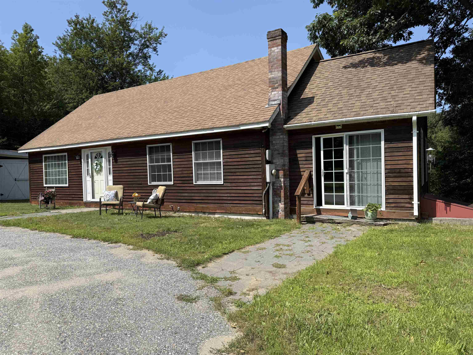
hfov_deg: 71.6
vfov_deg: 56.8
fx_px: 328
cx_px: 236
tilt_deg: -0.3
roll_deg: +1.4
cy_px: 178
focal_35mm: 24
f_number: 1.78
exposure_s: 1/4167
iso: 80
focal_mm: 6.76
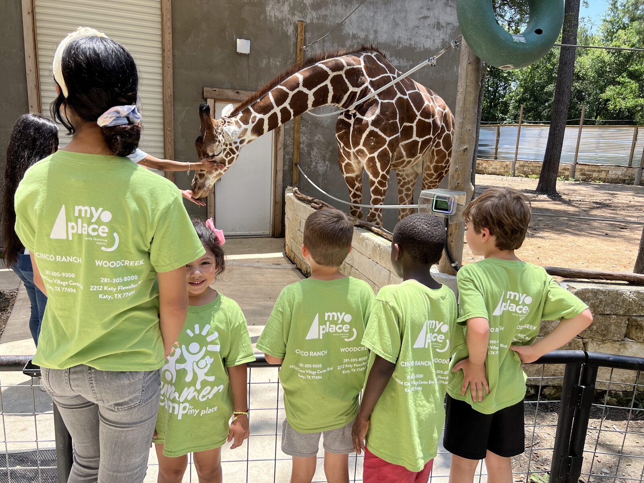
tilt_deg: -9.8
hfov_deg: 67.3
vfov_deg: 53.1
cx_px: 322
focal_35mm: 26
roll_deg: -1.6
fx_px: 484
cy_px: 242
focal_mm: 5.7
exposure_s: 1/1280
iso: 50
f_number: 1.5
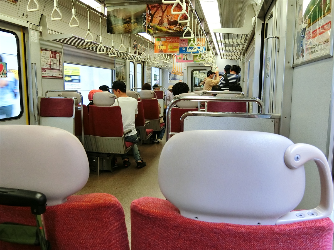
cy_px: 125
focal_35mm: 30
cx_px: 167
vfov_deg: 46.8
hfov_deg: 60.0
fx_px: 289
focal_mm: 6.4
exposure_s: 1/80
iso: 400
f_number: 3.3
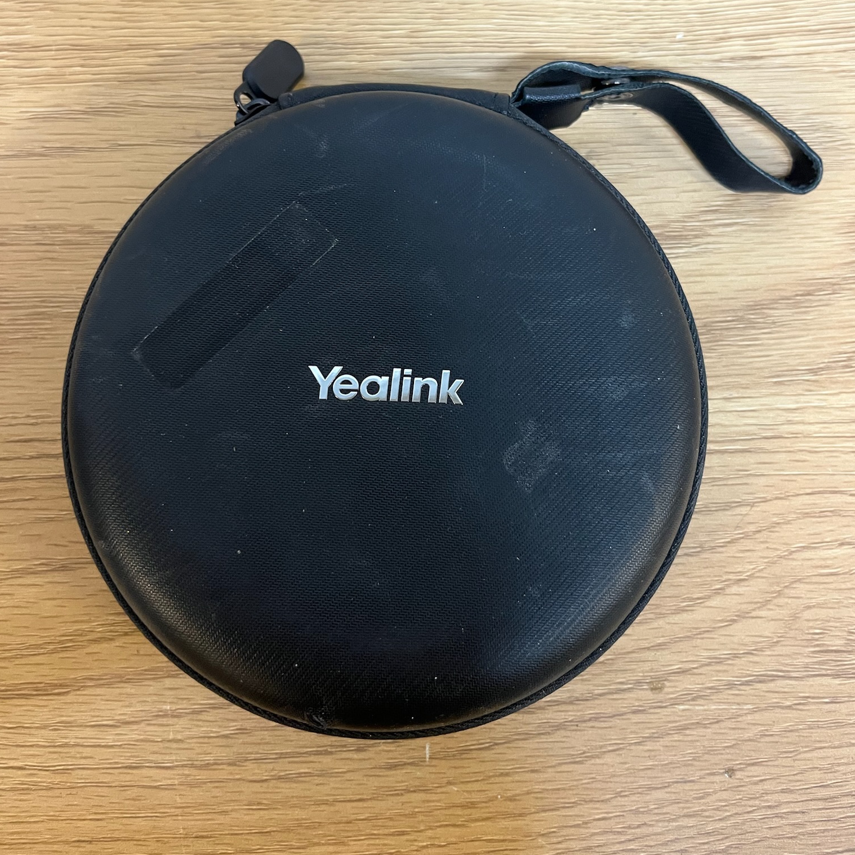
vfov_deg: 51.8
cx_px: 426
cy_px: 309
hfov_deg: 52.5
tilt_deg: -78.0
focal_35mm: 31
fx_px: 866
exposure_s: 1/50
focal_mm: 5.1
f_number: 1.6
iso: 250
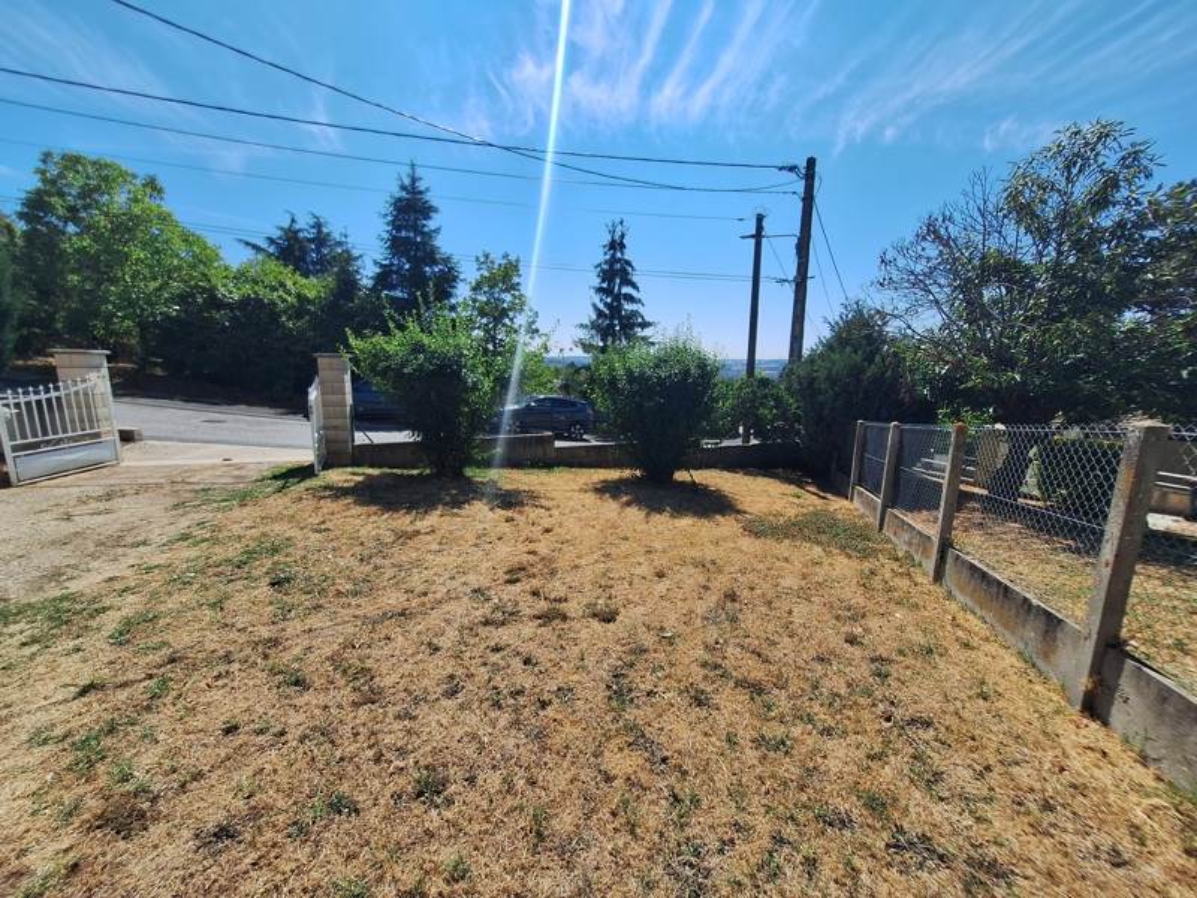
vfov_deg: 89.9
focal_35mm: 13
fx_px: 450
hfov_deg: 106.2
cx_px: 598
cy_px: 449
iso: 40
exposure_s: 1/2053
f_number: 2.2
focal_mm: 1.74
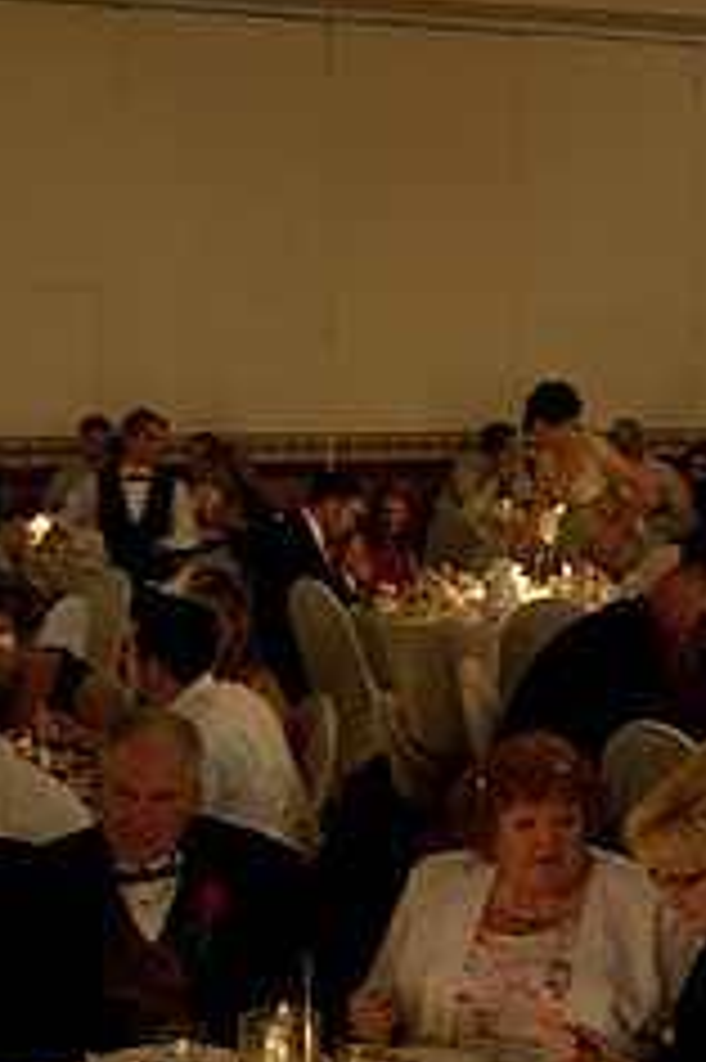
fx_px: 2474
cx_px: 632
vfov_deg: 24.2
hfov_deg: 16.0
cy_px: 549
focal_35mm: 84
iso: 3200
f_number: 4
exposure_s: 1/40
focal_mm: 44
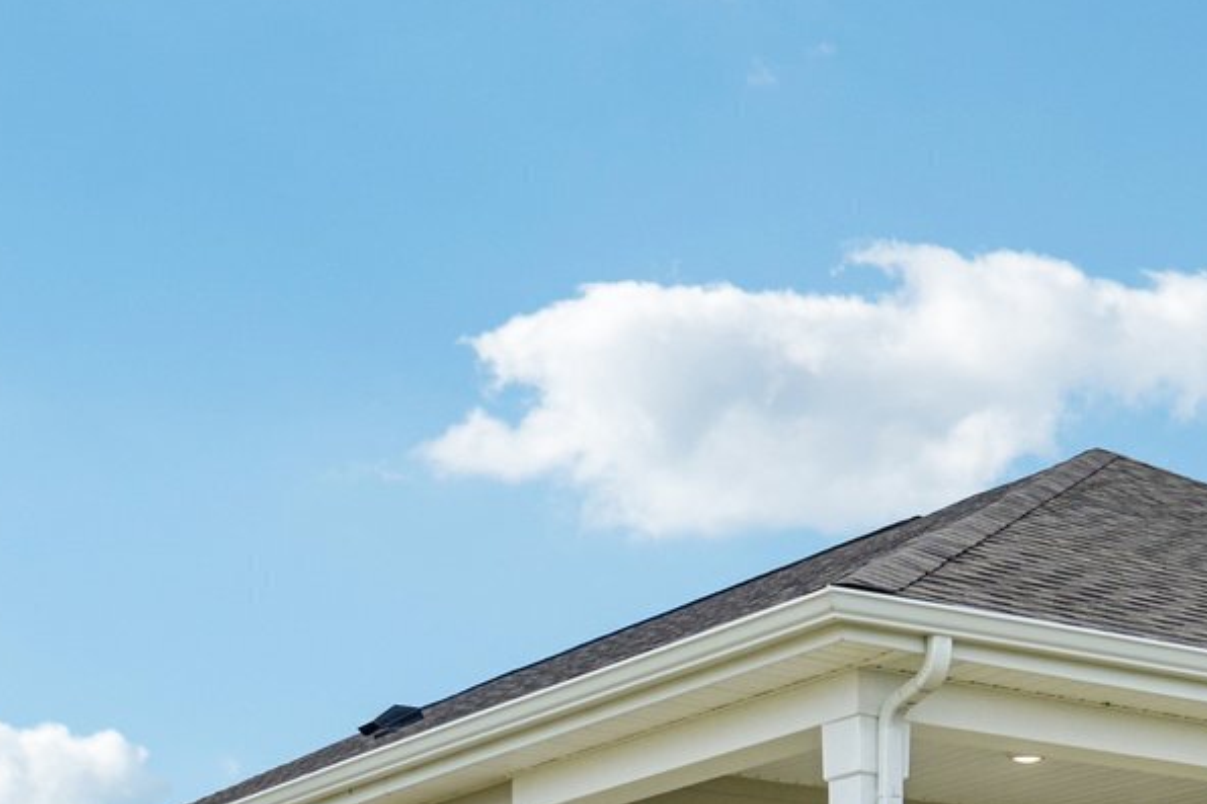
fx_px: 2648
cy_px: 1273
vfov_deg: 15.6
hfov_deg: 25.3
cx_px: 942
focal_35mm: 79
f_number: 8
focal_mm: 23
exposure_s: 1/500
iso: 100
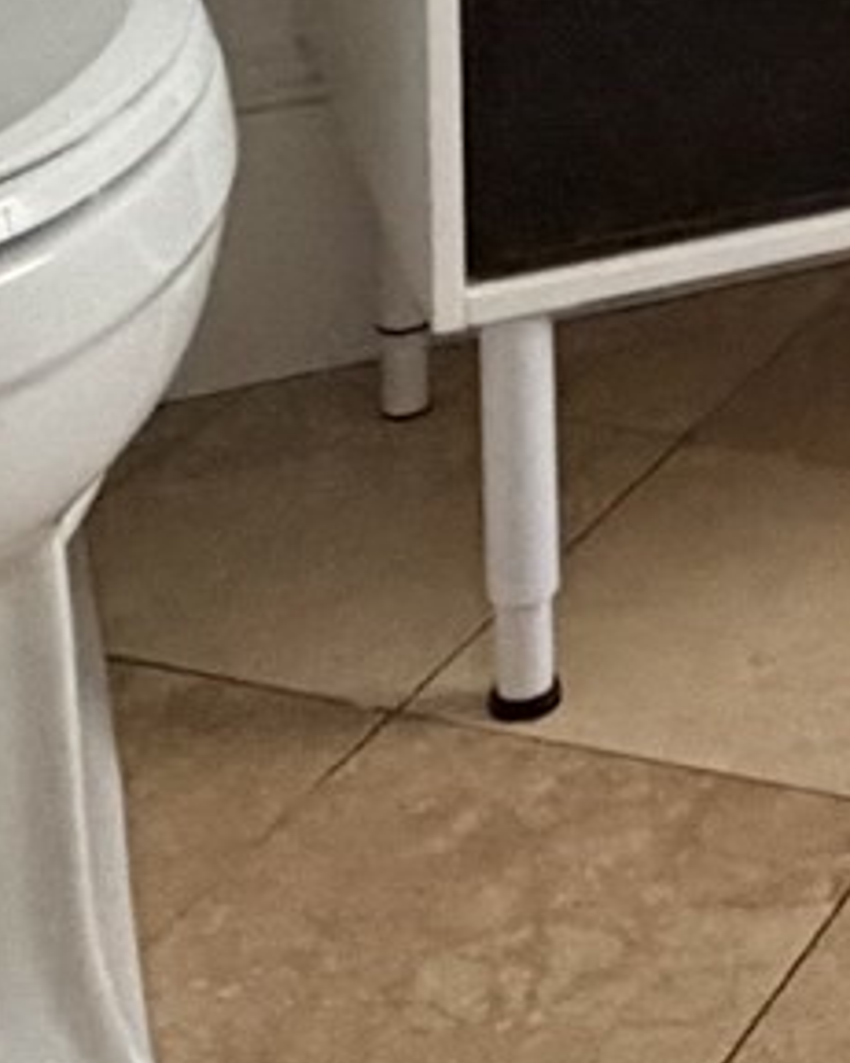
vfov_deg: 17.0
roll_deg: +0.1
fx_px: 3052
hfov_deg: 14.2
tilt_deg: -5.7
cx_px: 1483
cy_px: -736
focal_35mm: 97
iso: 500
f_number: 2.2
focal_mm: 2.22
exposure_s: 1/60
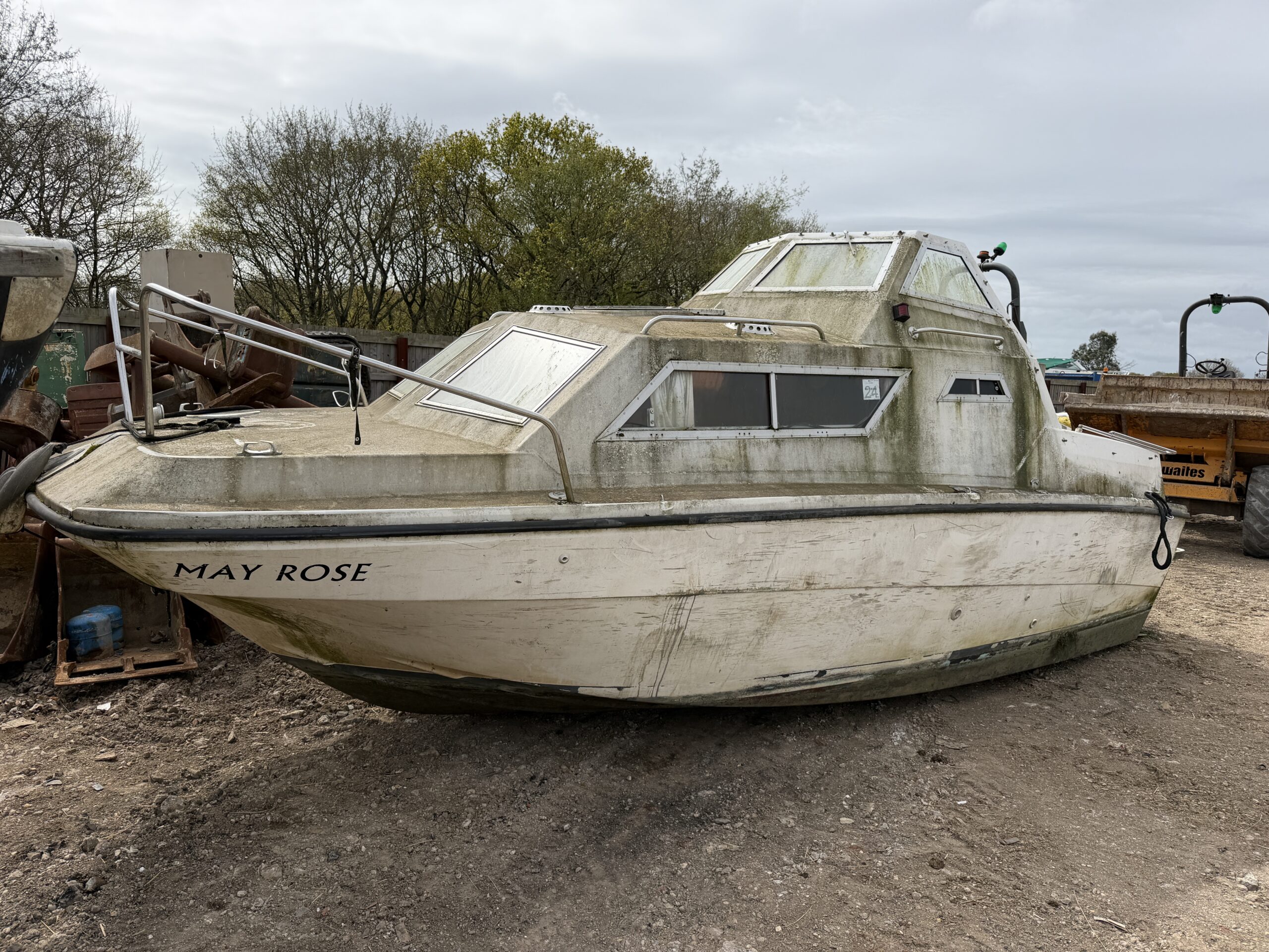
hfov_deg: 71.6
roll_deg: -2.8
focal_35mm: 24
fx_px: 880
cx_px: 634
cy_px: 476
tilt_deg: -6.6
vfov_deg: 56.8
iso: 80
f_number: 1.78
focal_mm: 6.76
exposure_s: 1/5714
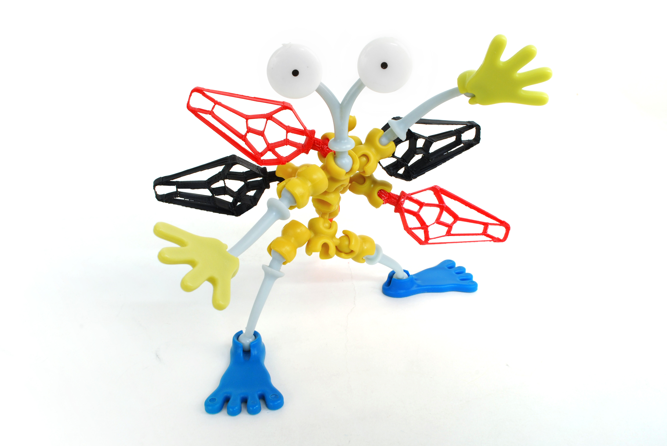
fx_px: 668
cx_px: 334
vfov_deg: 37.0
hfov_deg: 53.1
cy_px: 223
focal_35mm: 36
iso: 200
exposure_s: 1.6
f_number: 22
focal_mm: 24
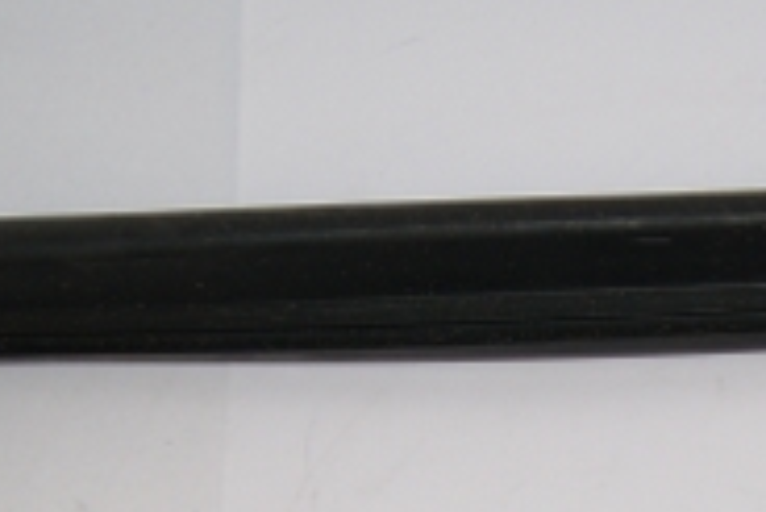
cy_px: 795
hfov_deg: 16.1
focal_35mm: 125
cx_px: 716
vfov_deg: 10.6
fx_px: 2662
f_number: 4
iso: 125
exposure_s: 1/160
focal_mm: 24
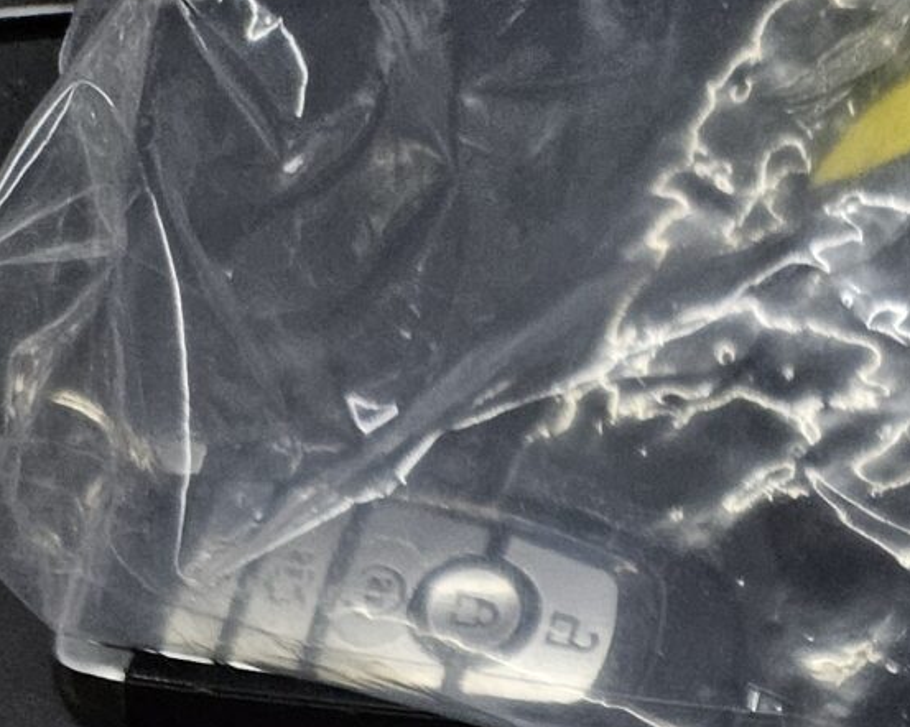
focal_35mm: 104
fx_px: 2800
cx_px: 1288
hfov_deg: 17.0
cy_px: 1758
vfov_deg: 11.9
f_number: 1.8
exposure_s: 1/120
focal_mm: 5.4
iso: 250
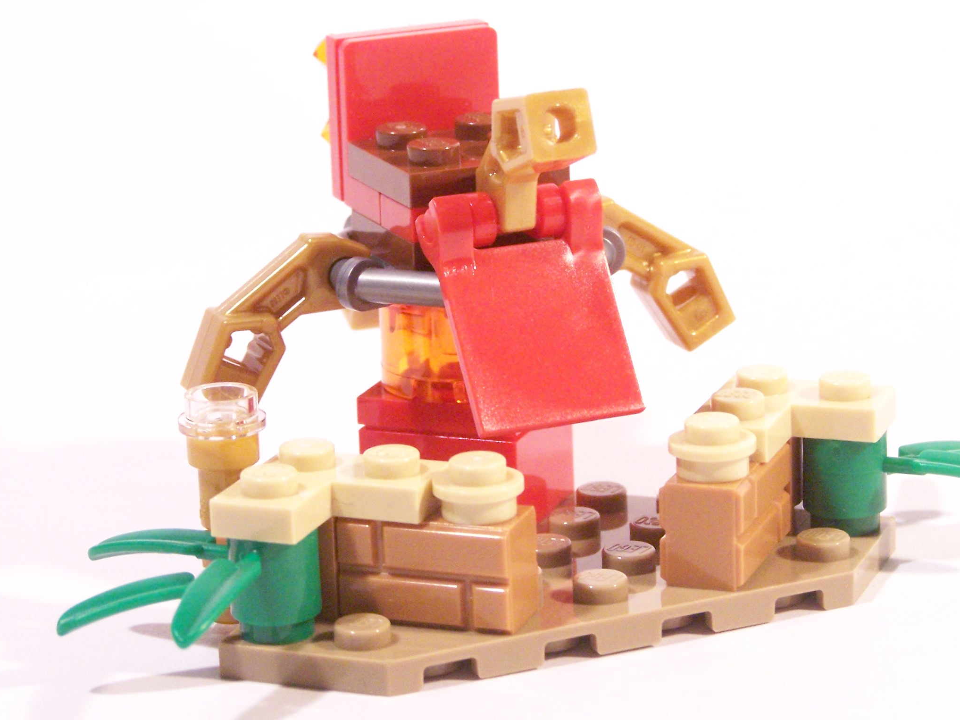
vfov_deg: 12.4
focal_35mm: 119
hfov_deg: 16.5
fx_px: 3300
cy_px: 338
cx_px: 565
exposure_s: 1/30
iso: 400
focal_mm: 15.6
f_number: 3.6
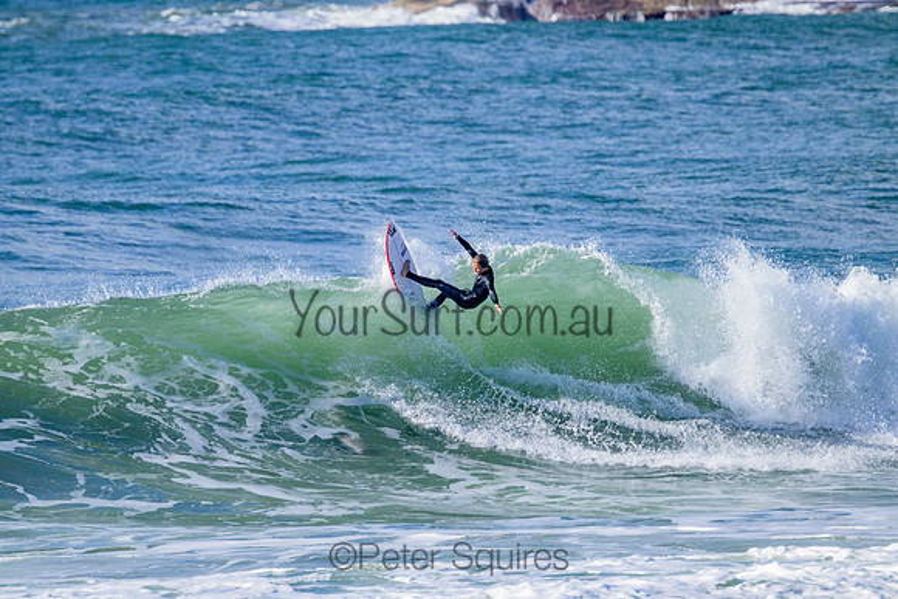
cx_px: 449
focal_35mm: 800
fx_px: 19959
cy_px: 300
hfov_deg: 2.6
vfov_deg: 1.7
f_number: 11
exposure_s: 1/2000
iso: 1400
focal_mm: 800
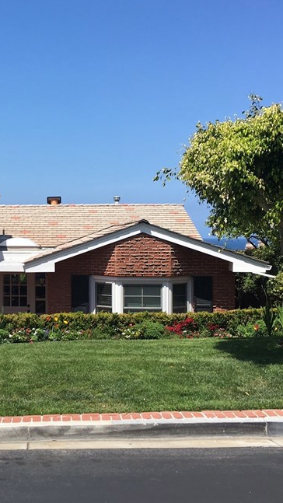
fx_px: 667
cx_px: 19
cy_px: 244
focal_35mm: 50
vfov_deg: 41.3
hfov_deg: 23.2
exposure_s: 1/1479
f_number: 2.2
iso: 25
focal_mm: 4.15
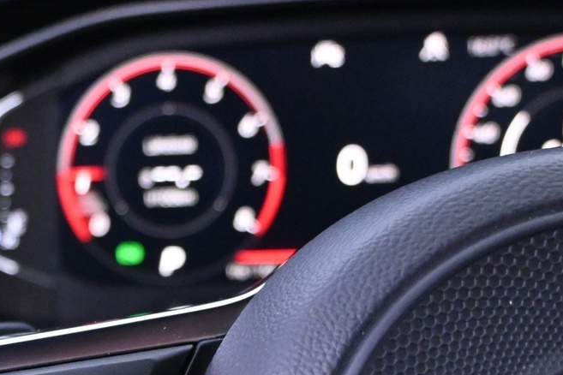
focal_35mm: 74
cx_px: 57
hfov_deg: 26.4
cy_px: 448
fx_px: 1157
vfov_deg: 17.6
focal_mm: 20
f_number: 3.8
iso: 6400
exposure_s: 1/30
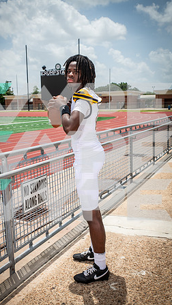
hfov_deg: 29.7
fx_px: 324
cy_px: 152
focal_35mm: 40
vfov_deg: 50.5
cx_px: 73
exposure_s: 1/500
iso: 100
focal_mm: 38
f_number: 7.1
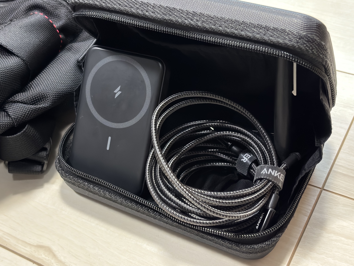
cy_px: 133
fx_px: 511
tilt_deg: -41.9
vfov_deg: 29.1
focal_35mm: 50
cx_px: 177
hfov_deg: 38.2
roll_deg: +3.8
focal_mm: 5.96
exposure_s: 1/33
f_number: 1.6
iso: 250
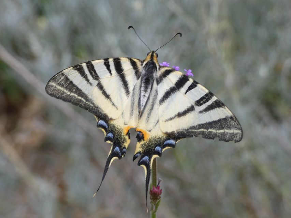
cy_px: 109
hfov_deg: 7.7
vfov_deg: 5.8
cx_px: 146
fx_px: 2169
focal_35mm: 258
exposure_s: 1/80
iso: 80
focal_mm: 46.2
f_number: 5.5
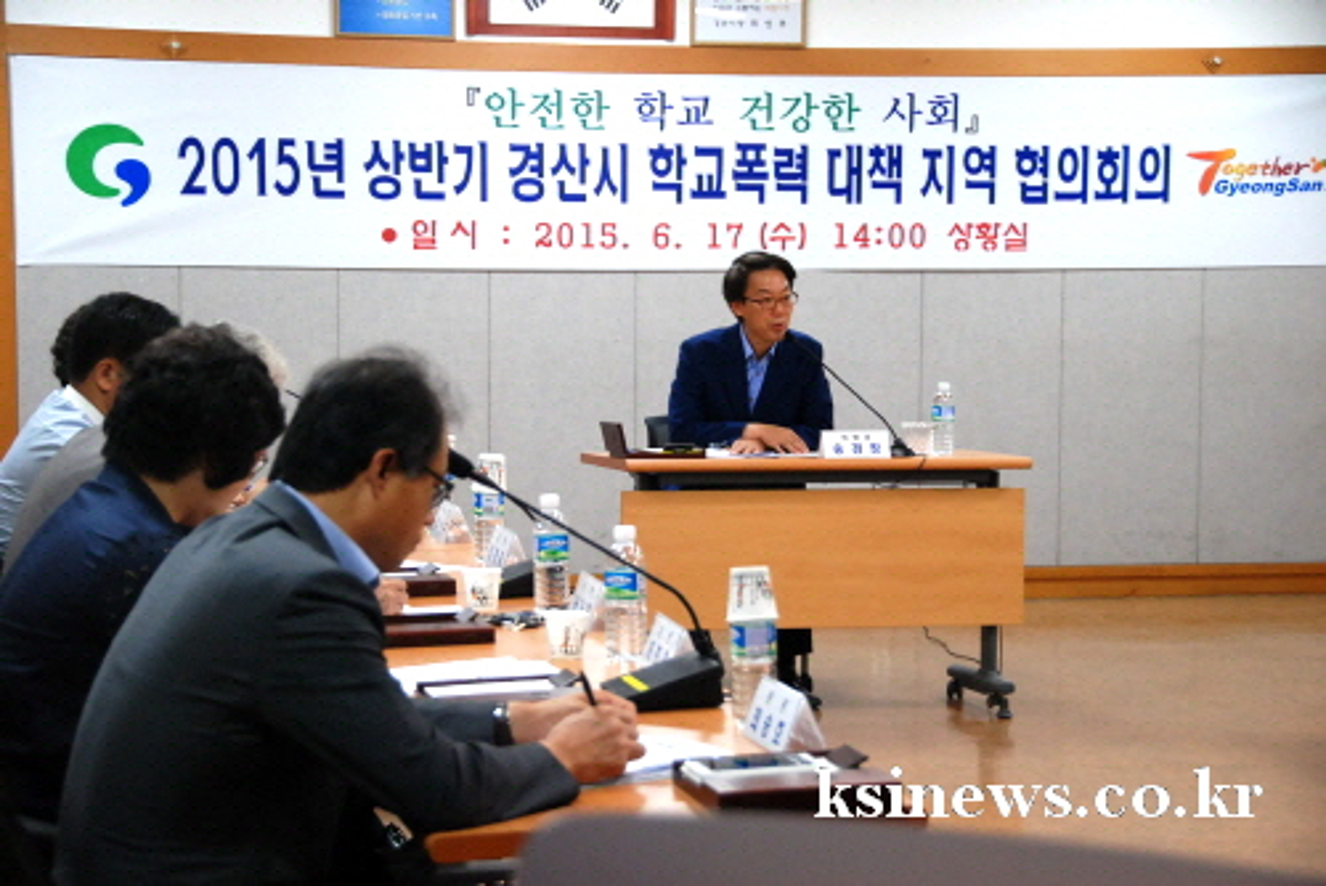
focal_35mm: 82
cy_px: 443
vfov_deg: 16.6
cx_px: 663
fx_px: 3040
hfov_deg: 24.6
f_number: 4.8
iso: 1000
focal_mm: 55
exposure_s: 1/60
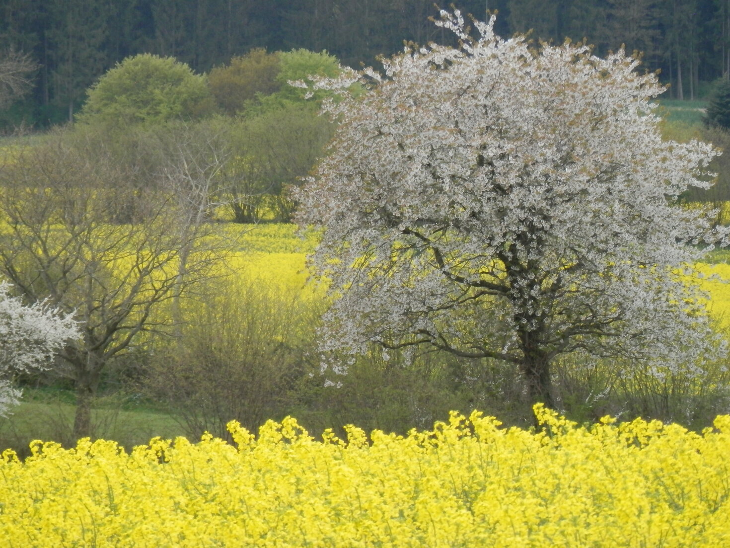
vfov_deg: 3.1
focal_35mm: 484
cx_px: 365
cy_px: 274
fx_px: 10209
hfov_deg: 4.1
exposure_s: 1/200
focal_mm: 86.4
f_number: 6.9
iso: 200
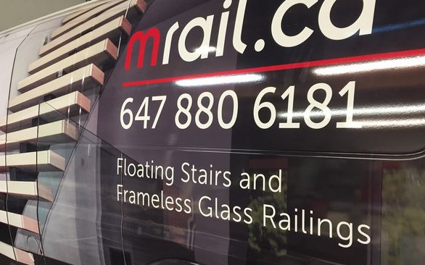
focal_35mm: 42
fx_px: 486
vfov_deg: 30.4
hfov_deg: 47.1
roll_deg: +3.9
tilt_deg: -9.9
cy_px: 169
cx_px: 186
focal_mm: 4.15
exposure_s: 1/30
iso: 100
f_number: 2.2
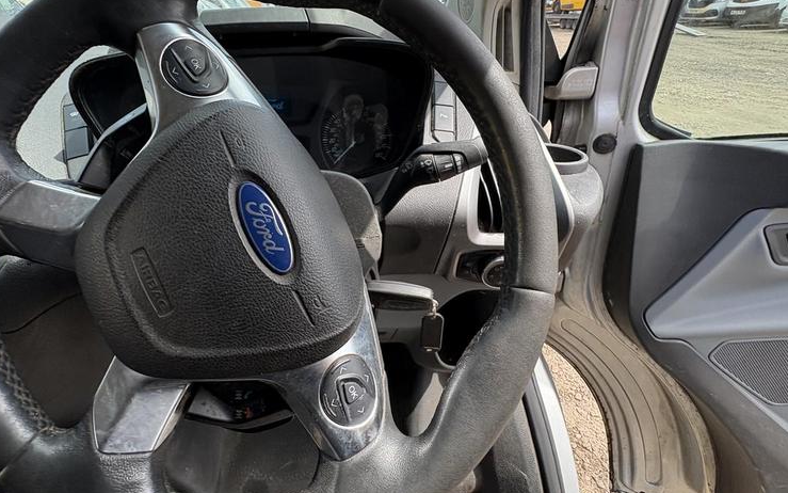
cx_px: 348
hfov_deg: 90.7
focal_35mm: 18
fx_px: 387
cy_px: 216
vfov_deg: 64.8
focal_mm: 2.22
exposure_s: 1/272
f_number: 2.2
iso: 64
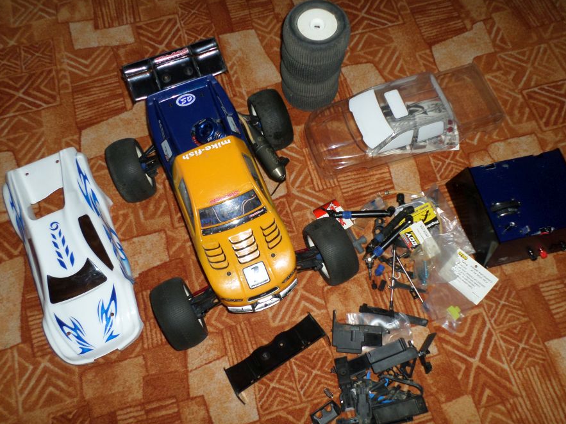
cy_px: 220
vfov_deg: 48.2
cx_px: 292
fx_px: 474
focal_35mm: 29
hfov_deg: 61.7
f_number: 2.5
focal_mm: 4.5
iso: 100
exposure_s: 1/30
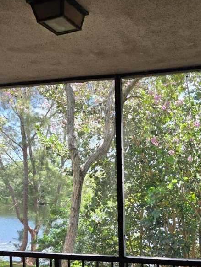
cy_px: 238
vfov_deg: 41.4
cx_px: 154
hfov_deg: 33.6
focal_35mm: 42
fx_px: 325
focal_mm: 5.4
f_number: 1.8
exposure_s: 1/560
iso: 80
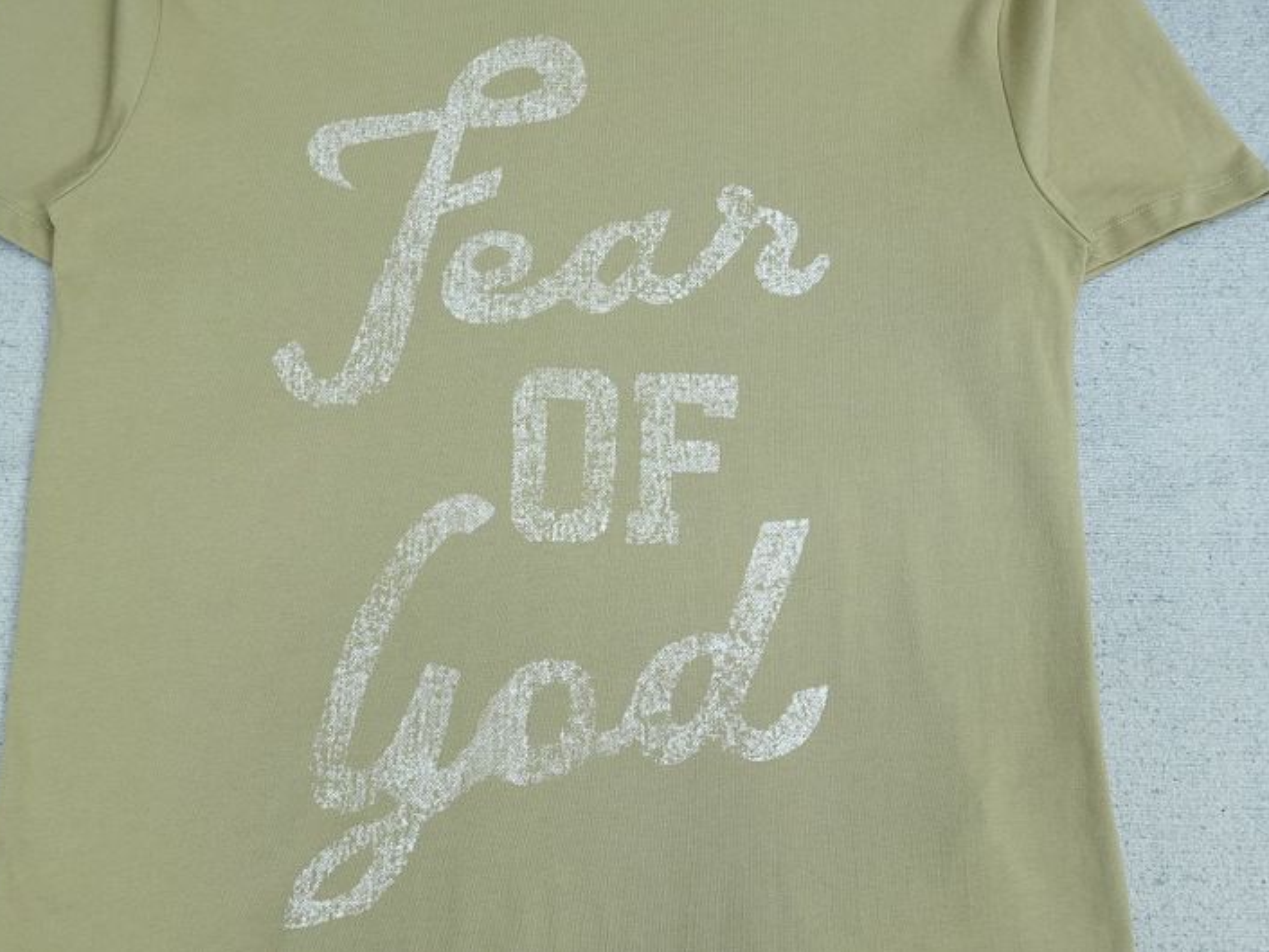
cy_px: 478
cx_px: 553
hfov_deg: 51.2
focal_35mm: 36
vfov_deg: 39.7
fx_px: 1320
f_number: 8
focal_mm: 22
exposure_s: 1/160
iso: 1000
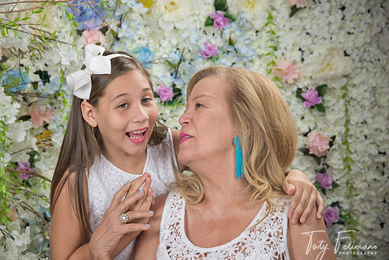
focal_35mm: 110
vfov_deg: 12.5
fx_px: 1189
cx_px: 157
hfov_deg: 18.6
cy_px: 118
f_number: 5
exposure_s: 1/125
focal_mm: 92
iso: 1250
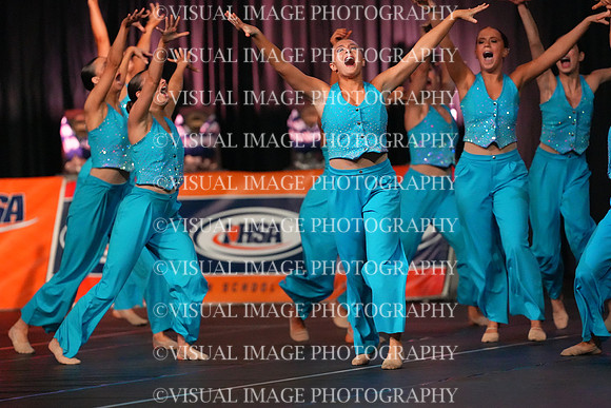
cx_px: 306
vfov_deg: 4.6
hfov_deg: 6.9
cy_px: 204
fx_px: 5093
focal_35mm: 300
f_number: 3.5
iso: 16000
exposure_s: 1/1250
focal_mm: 300
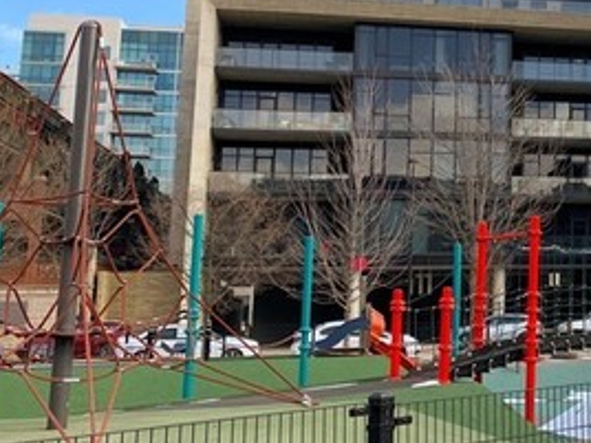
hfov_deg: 28.5
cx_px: 644
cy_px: 110
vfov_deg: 23.4
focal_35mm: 62
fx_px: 1059
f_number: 1.8
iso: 25
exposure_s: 1/1163
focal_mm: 4.25
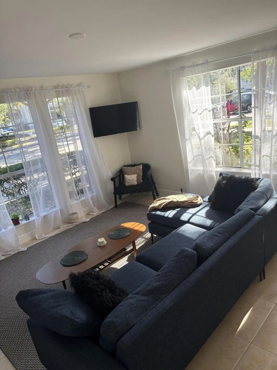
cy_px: 185
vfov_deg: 67.3
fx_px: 277
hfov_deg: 53.1
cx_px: 138
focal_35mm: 26
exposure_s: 1/217
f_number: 1.6
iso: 80
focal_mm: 5.96
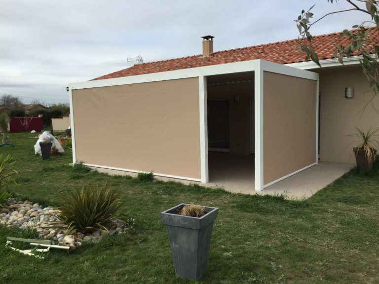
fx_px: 318
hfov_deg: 61.7
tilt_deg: -5.5
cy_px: 142
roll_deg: +1.2
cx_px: 190
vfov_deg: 48.2
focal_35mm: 29
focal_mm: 4.15
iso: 32
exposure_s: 1/1980
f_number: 2.2
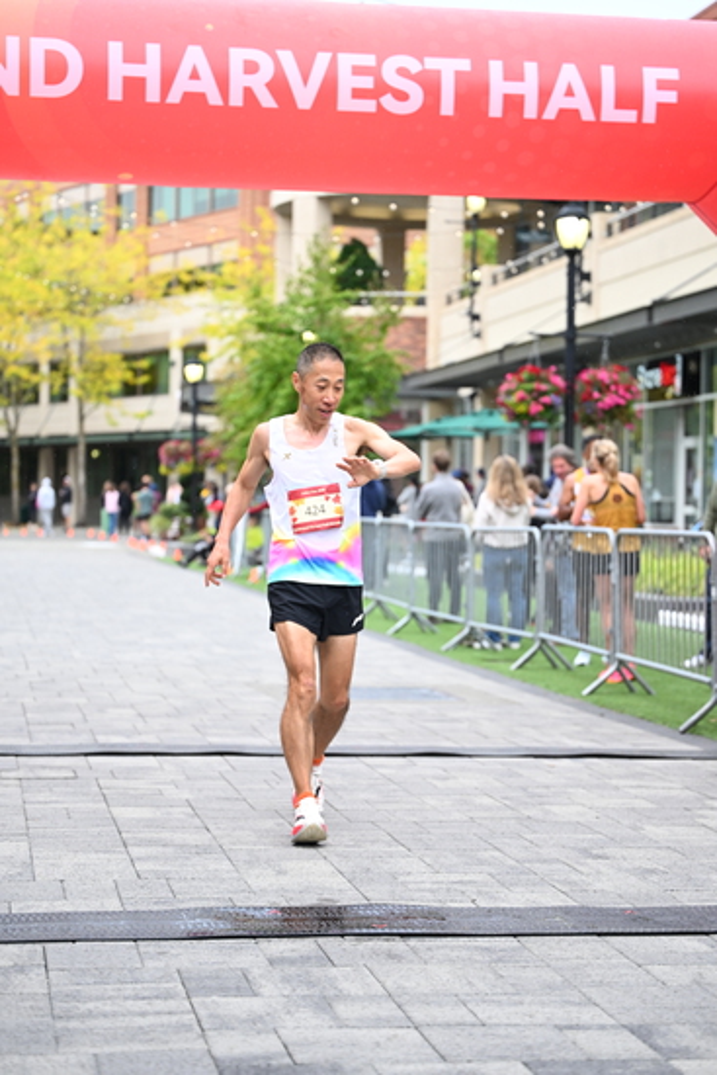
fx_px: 2090
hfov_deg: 19.5
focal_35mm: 70
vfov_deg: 28.8
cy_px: 538
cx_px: 358
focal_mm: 70
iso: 1250
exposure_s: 1/1600
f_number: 2.8
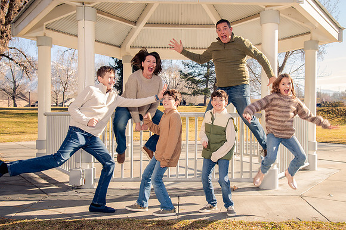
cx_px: 197
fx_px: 397
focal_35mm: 41
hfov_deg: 46.9
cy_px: 116
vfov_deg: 32.3
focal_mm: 35
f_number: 6.3
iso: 250
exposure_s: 1/200
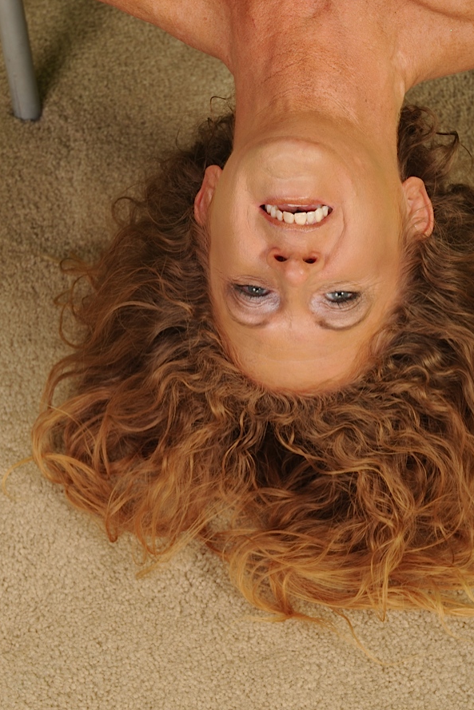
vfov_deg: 17.9
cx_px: 259
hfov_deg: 12.0
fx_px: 2250
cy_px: 367
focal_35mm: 114
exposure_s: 1/250
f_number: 8
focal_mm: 66
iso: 125
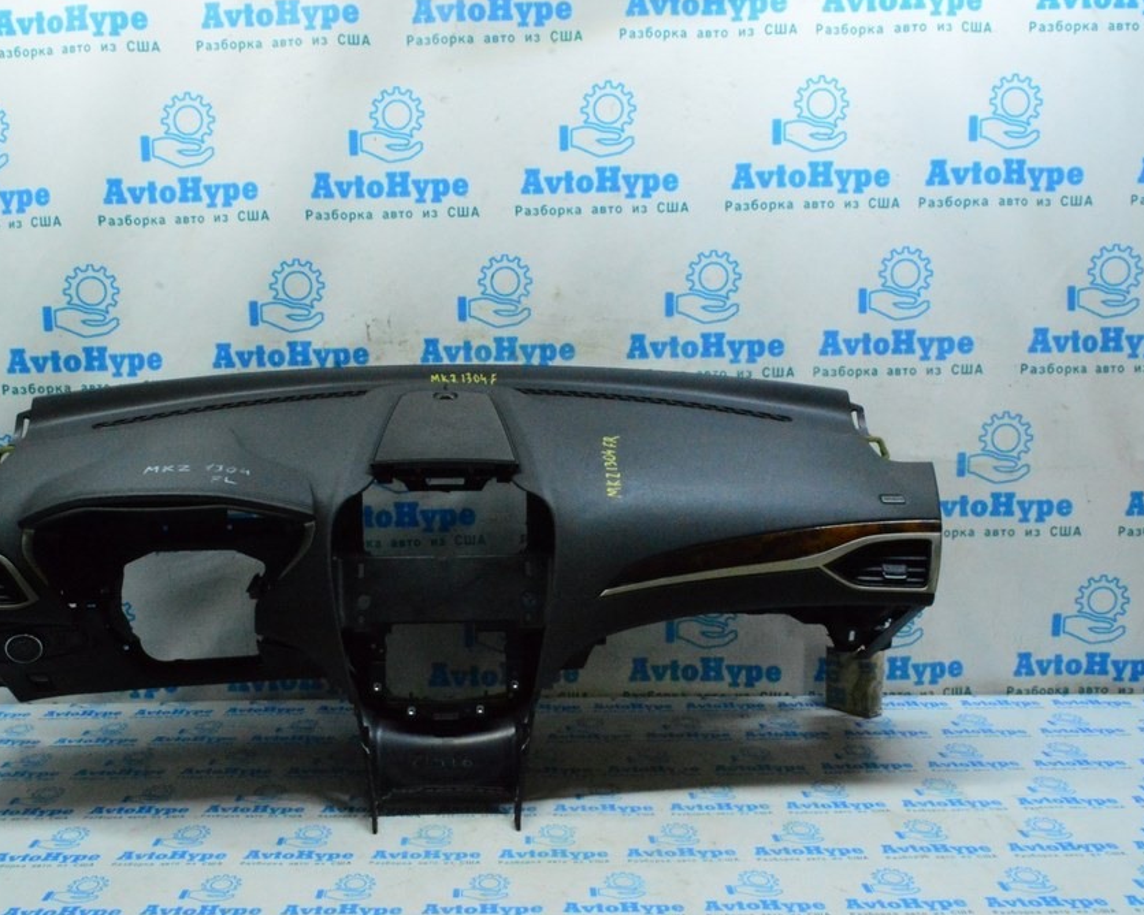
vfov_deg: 47.1
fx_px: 1050
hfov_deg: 56.9
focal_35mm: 31
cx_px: 475
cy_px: 453
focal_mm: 18
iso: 6400
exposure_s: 1/30
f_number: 22
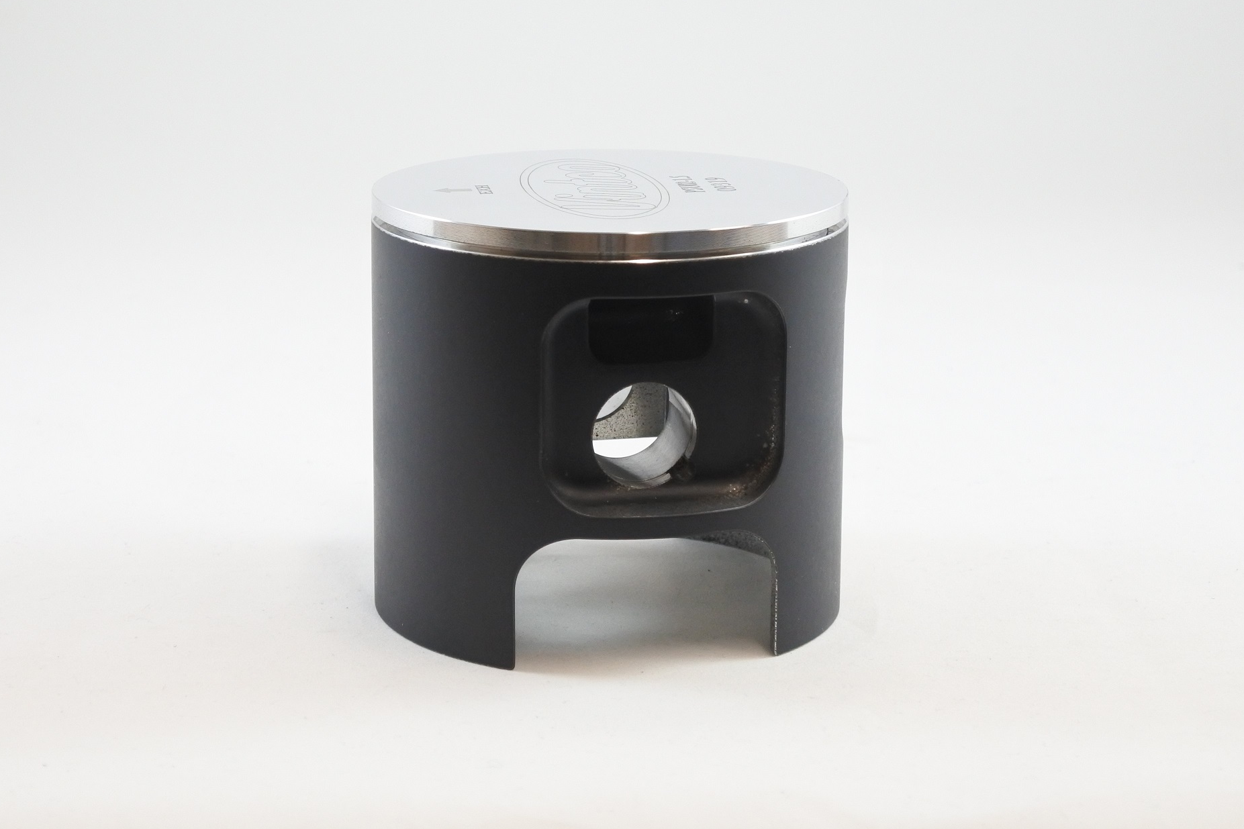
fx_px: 1866
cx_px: 609
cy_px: 405
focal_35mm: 54
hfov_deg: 36.9
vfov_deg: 25.1
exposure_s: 1/125
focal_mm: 19.3
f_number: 4.5
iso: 640
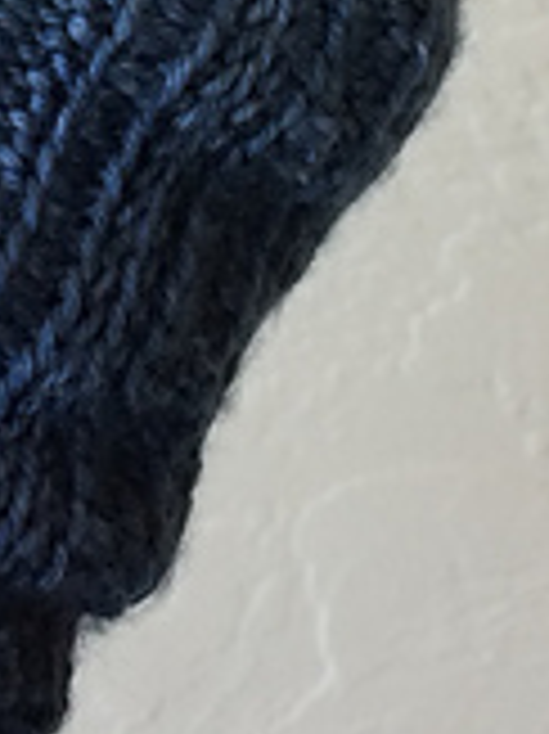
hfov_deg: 12.9
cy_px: -270
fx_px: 2414
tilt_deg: -14.6
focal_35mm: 114
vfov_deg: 16.2
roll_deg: +11.0
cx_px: 99
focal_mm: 4.15
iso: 50
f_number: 2.2
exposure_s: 1/30
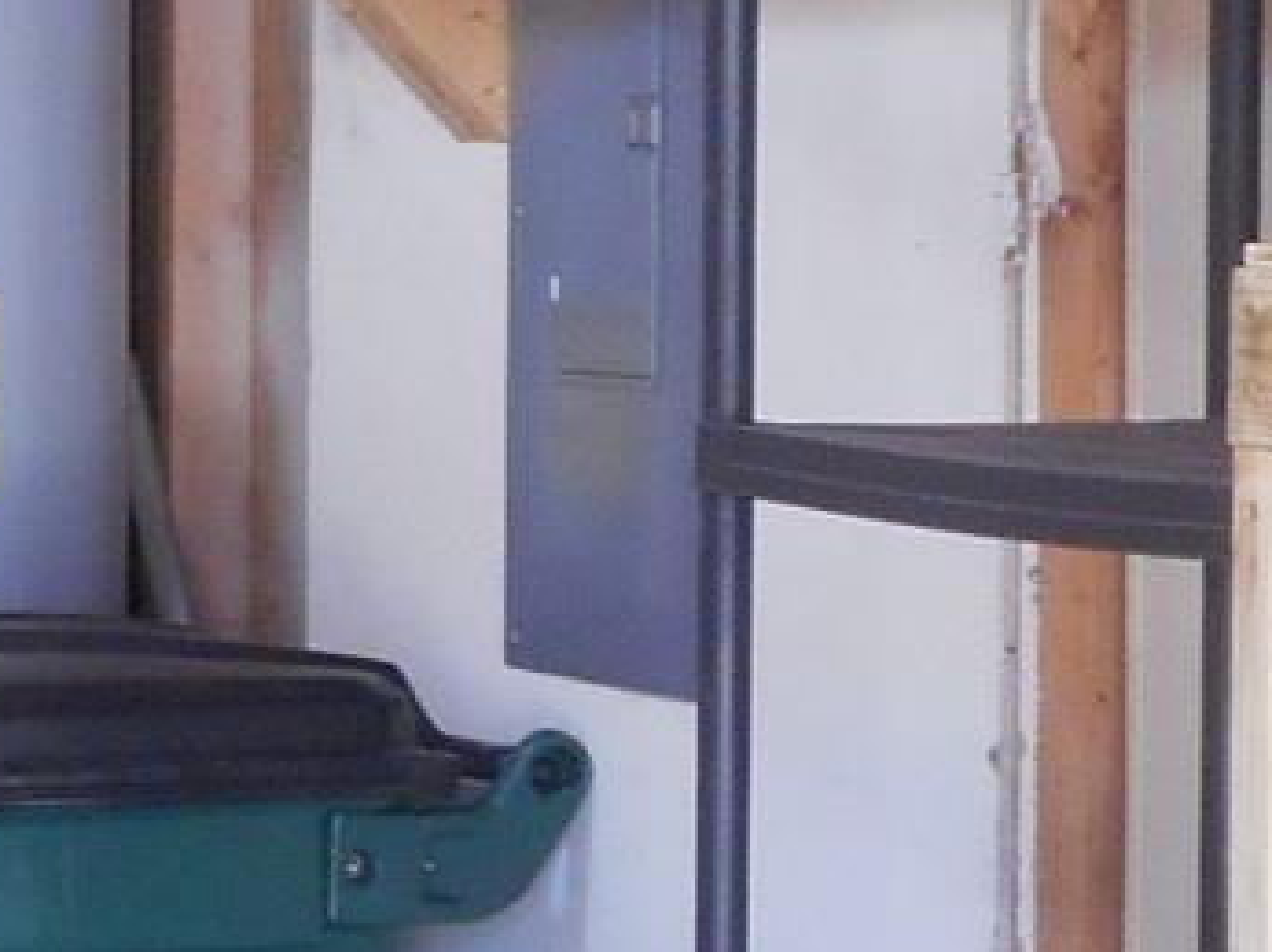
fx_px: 5435
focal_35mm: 148
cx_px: -1114
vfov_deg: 10.0
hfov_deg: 12.1
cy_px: 85
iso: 220
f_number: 3.7
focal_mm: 4.5
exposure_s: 1/30
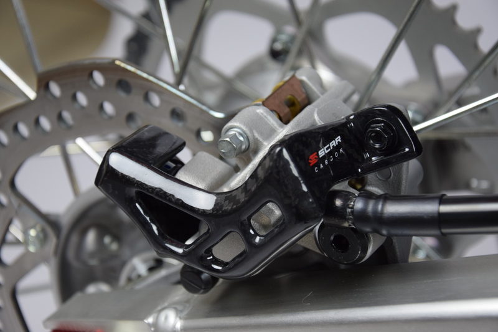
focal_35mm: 99
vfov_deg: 13.8
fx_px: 1369
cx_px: 249
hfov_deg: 20.6
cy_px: 166
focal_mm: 66
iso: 800
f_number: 5.3
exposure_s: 1/160
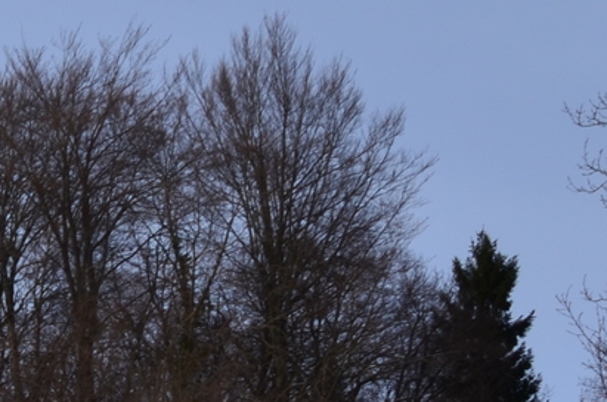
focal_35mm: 365
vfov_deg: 3.7
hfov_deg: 5.5
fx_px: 6140
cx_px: -635
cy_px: 712
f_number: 9
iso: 100
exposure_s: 1/320
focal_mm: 50
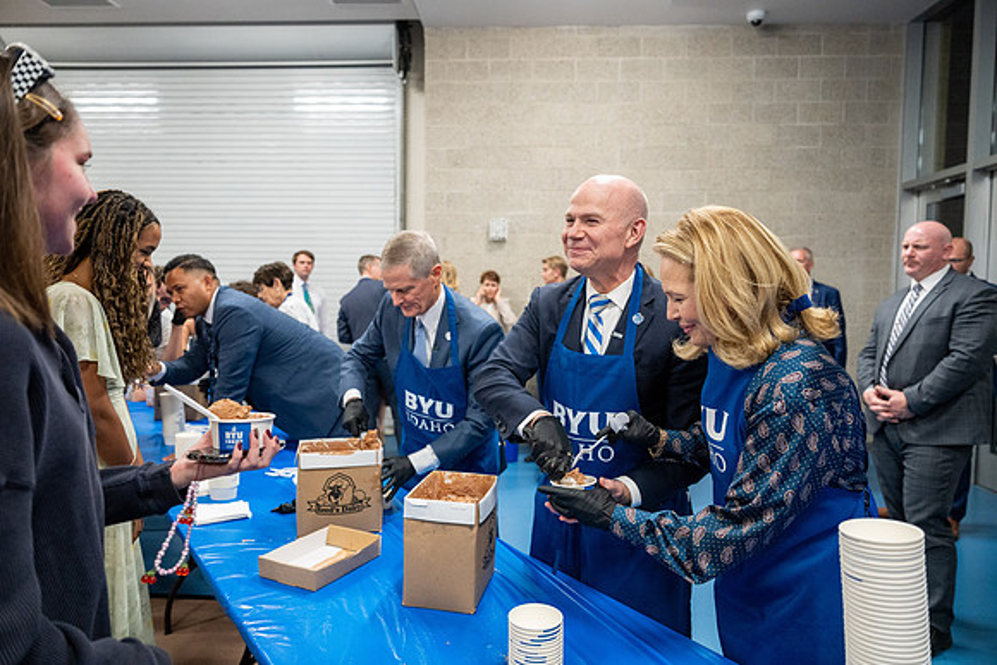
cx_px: 498
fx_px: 665
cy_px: 332
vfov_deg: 53.2
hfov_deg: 73.7
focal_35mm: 24
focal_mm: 24
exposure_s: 1/320
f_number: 2.8
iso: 3200
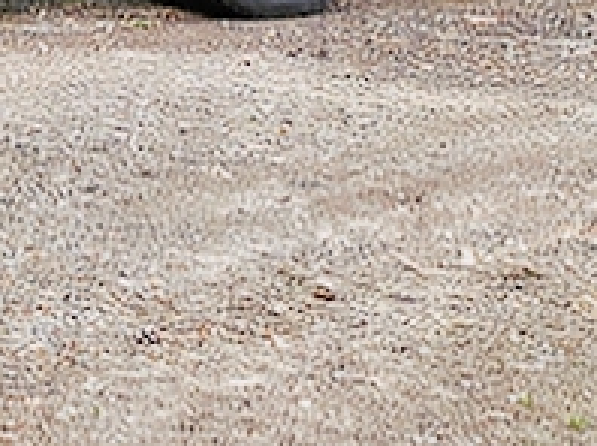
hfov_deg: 17.1
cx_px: -434
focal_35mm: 97
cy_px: -365
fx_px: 1671
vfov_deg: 13.6
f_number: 1.8
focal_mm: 5
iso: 160
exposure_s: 1/120
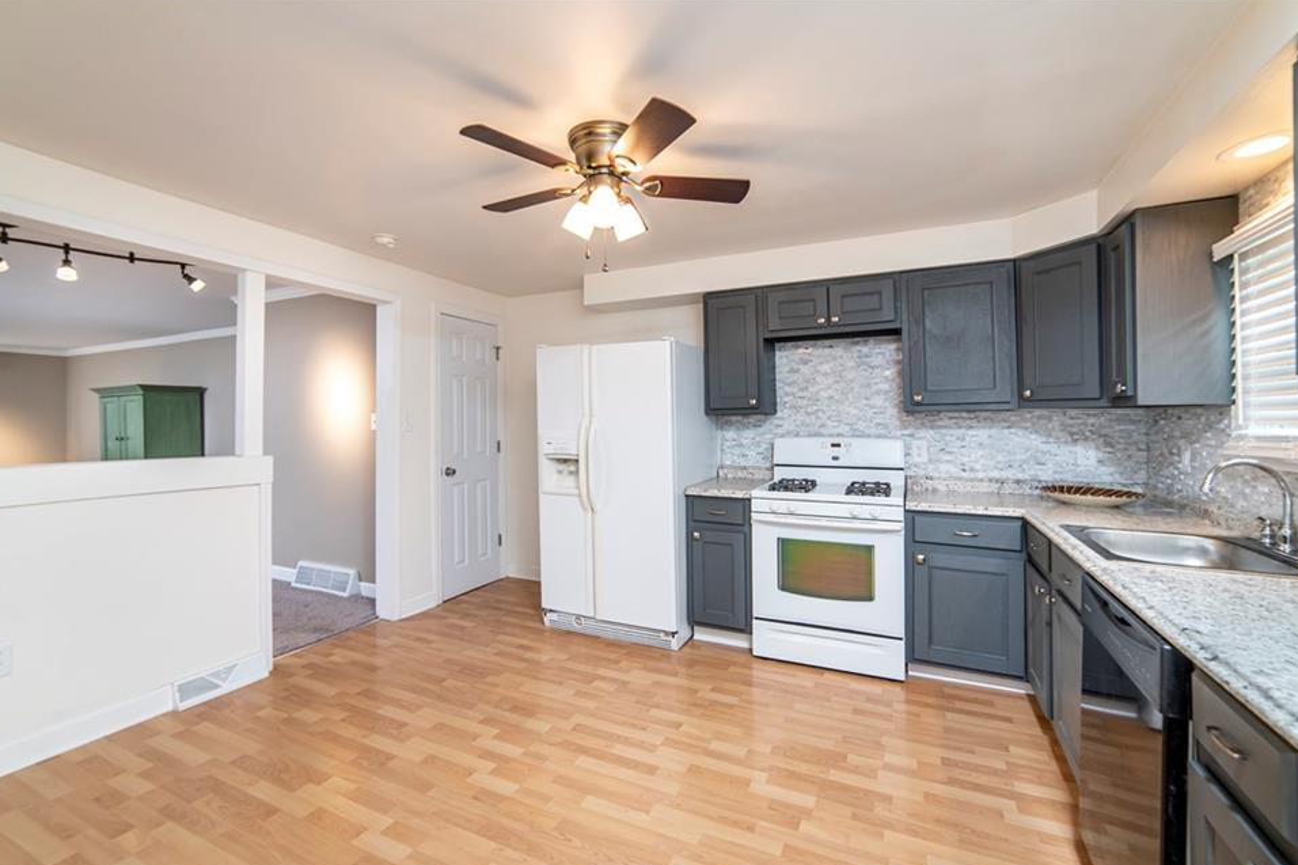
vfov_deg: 77.2
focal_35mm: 15
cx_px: 663
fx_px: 541
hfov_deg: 100.4
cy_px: 458
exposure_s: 1/60
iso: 800
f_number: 9
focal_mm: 14
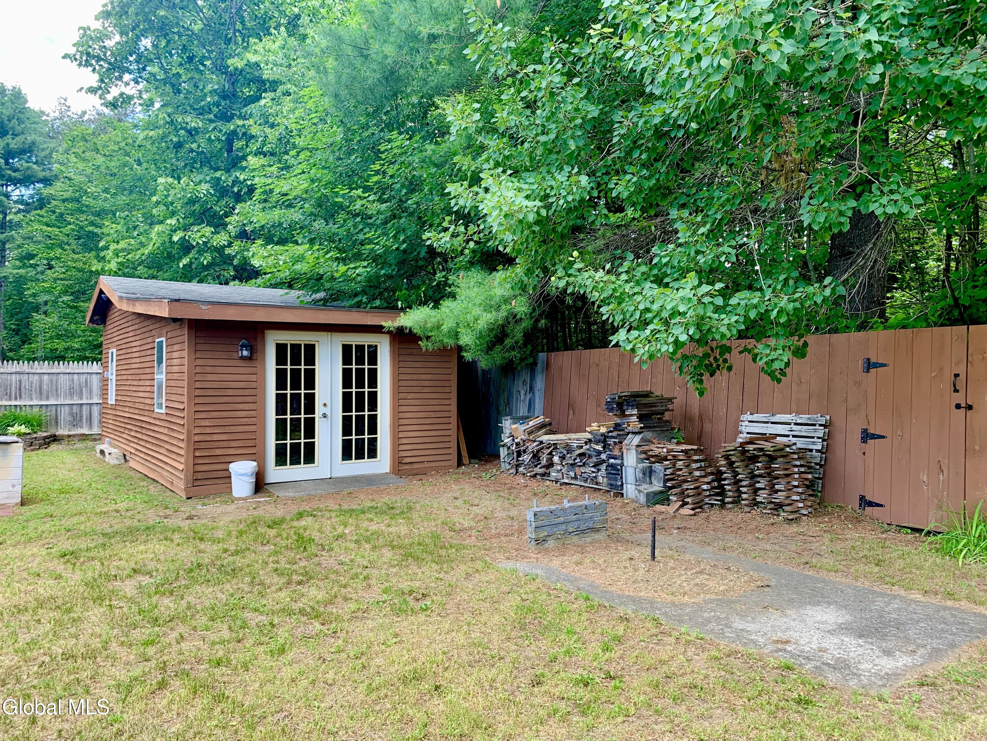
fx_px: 741
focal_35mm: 26
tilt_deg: +1.2
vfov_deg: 53.1
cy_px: 370
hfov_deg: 67.3
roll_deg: +1.0
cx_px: 494
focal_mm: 4.25
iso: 40
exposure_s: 1/122
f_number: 1.8
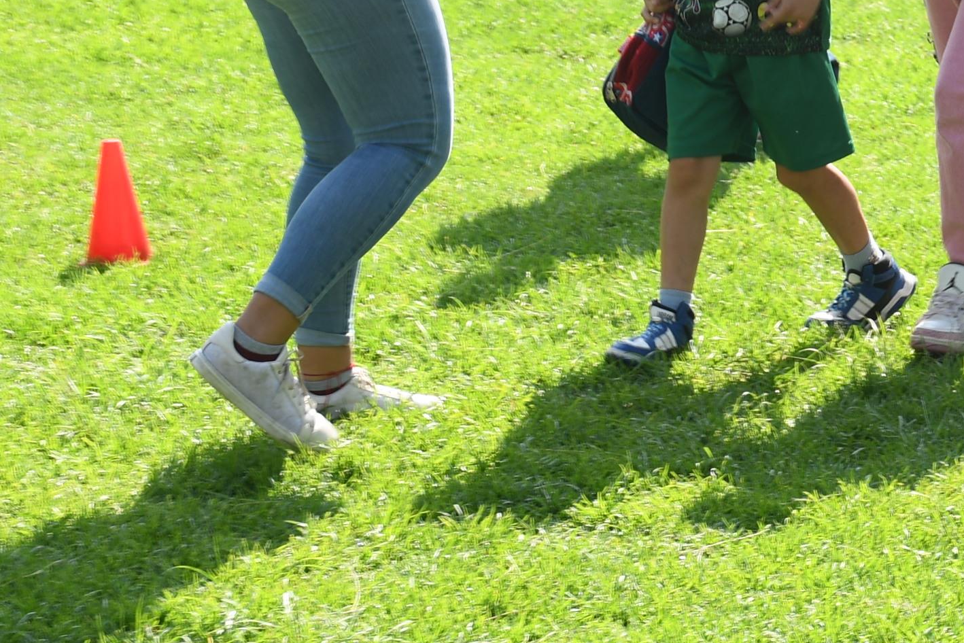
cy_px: -82
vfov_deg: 6.5
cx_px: 951
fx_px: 5678
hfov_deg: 9.6
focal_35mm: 212
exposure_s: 1/160
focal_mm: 48
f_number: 6.3
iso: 100
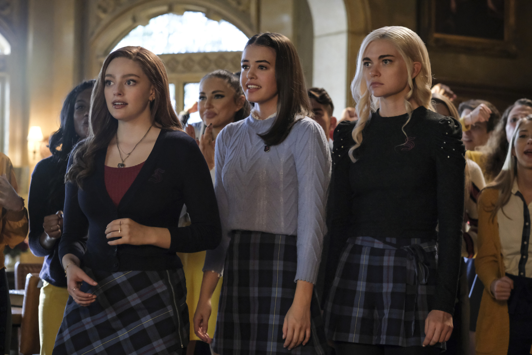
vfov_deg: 16.3
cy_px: 178
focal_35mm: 84
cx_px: 266
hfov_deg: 24.2
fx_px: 1241
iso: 3200
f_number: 2.8
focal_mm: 56
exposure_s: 1/160
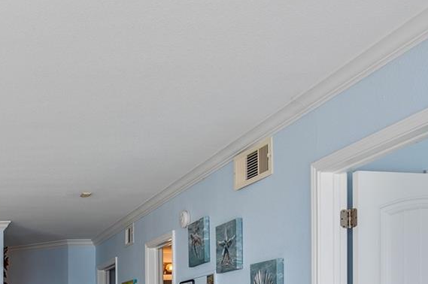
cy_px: 337
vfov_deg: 23.0
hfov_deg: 32.3
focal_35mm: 54
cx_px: -47
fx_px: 641
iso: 100
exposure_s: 1/25
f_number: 6.3
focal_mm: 15
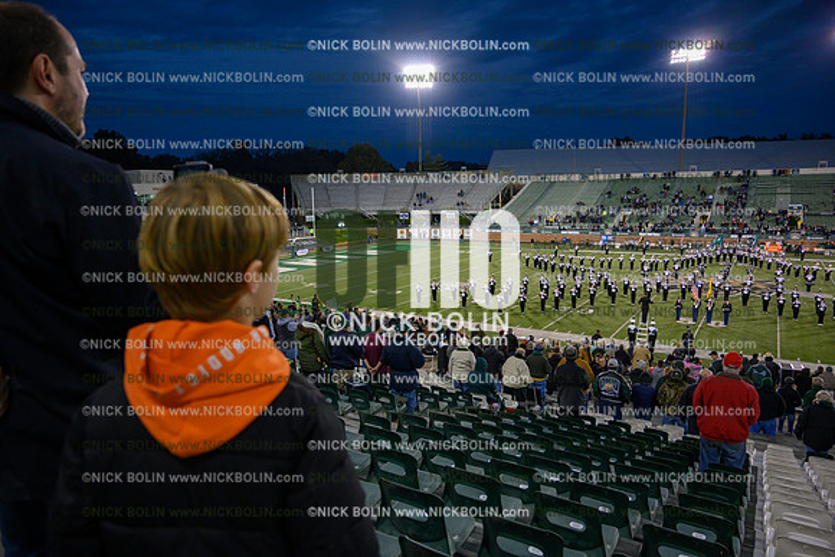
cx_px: 418
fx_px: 557
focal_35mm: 24
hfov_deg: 73.7
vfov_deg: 53.2
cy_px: 278
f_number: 4
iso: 2000
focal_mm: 24
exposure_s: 1/320
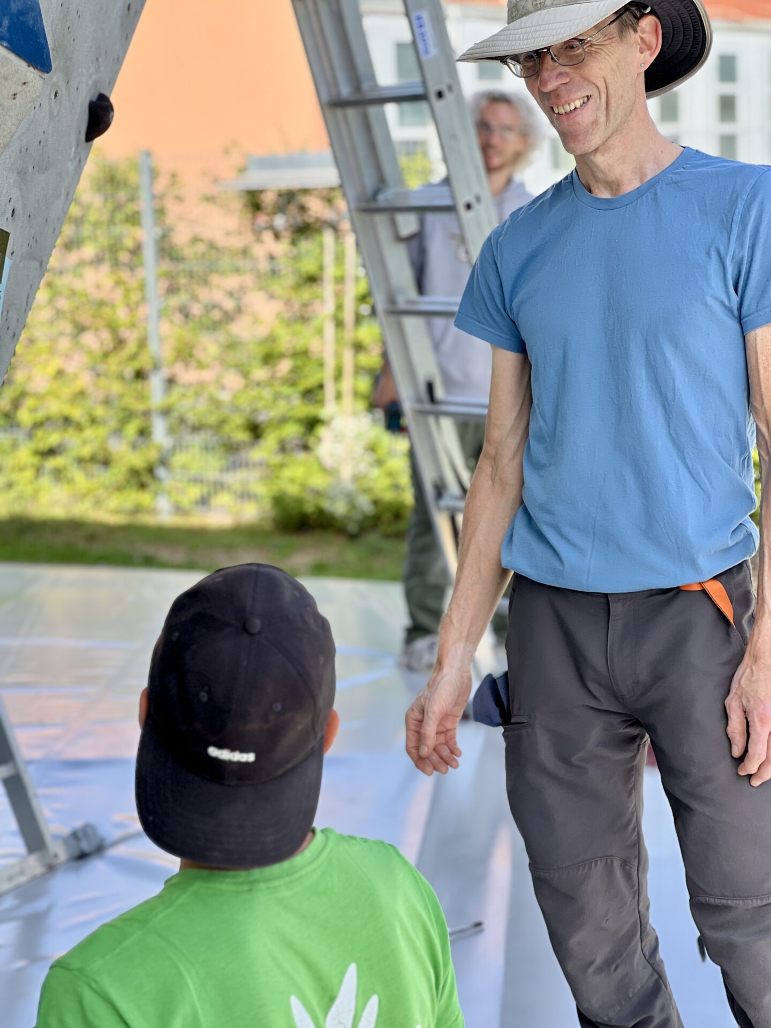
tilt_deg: -7.6
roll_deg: +2.2
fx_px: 2287
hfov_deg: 19.1
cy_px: 514
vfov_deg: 25.3
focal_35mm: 77
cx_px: 386
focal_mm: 9
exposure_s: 1/144
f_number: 2.8
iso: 32
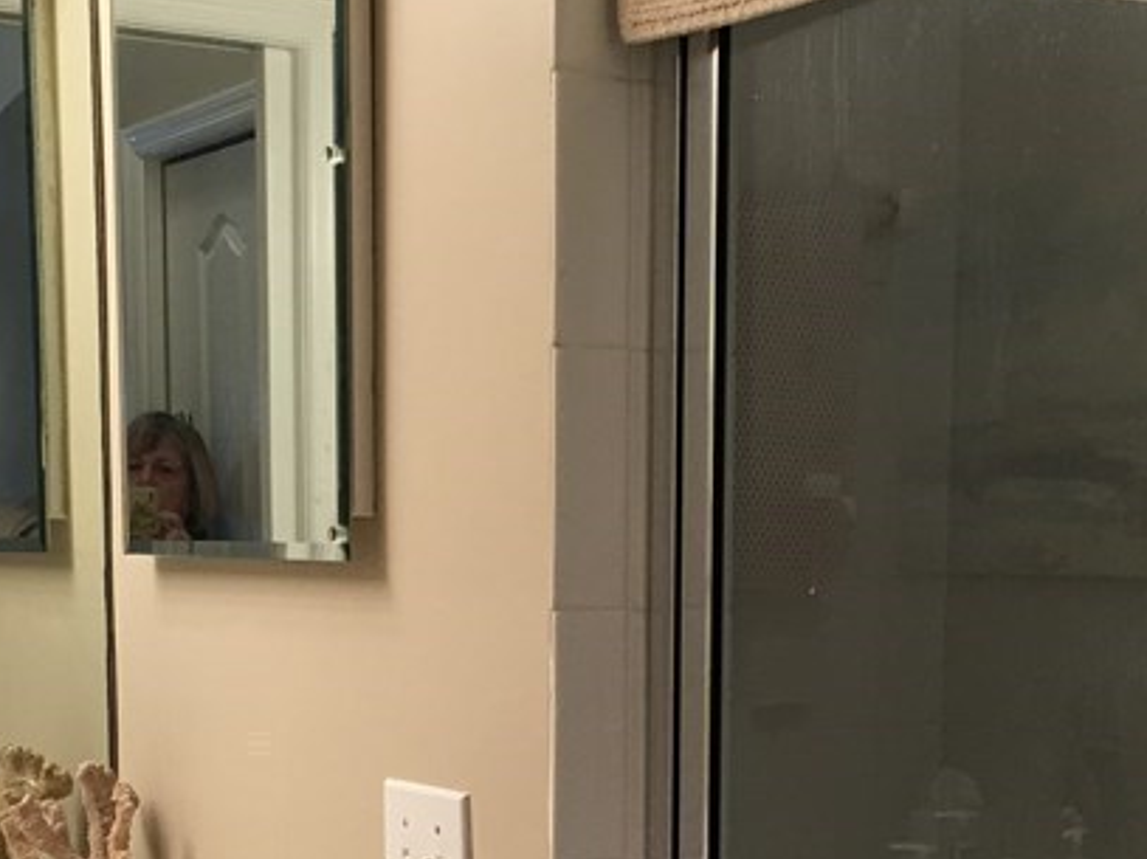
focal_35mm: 73
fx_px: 2418
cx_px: 541
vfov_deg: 19.5
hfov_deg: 26.7
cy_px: 867
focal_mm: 4.15
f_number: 2.2
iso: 32
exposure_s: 1/30
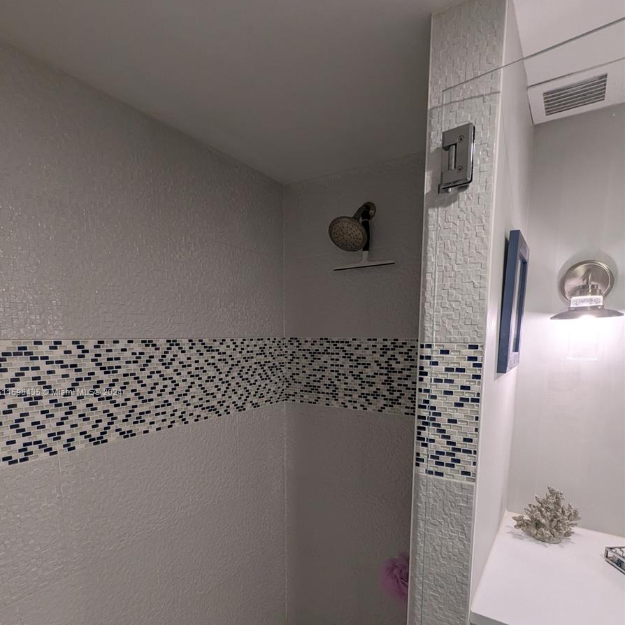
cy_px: 393
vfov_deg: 76.2
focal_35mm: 19
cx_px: 310
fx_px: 388
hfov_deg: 77.7
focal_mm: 2.35
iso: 146
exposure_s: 1/60
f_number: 2.2
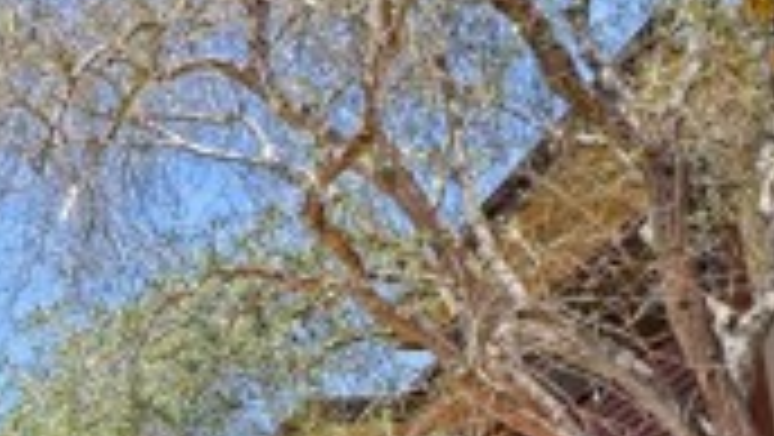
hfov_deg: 24.0
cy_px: 652
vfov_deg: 15.3
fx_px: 1499
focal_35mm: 73
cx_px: -328
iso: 250
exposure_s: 1/100
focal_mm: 9
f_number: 14
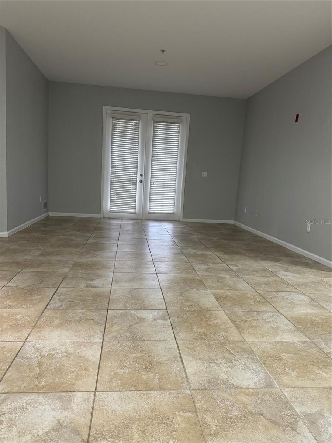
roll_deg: -3.2
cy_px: 222
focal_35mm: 24
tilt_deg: -9.6
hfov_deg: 56.8
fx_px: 307
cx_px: 166
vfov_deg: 71.6
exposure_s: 1/60
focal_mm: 6.76
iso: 250
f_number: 1.78
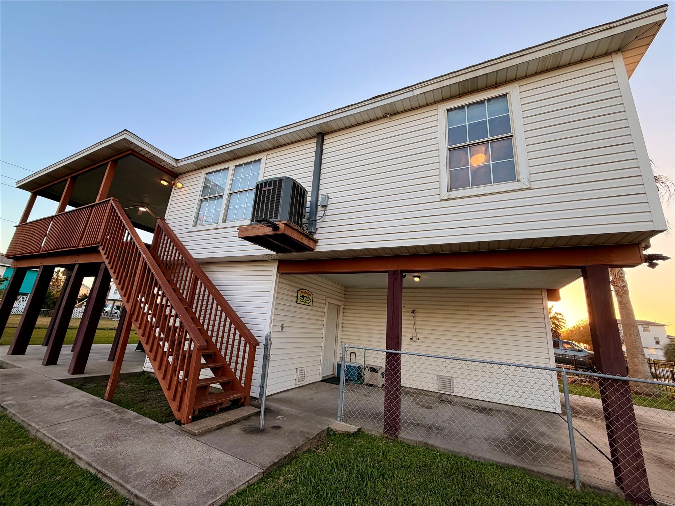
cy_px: 253
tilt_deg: +16.6
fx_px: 273
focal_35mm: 14
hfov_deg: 102.1
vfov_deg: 85.7
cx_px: 338
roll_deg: -5.0
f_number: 2.2
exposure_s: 1/178
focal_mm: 2.22
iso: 40
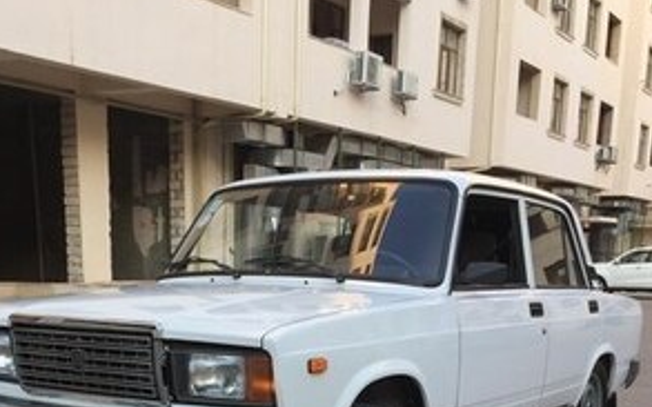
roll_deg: -1.3
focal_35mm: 52
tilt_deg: -13.4
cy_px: 492
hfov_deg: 38.8
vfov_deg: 22.8
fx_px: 924
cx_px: 285
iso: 32
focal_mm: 4.15
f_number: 2.2
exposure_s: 1/366
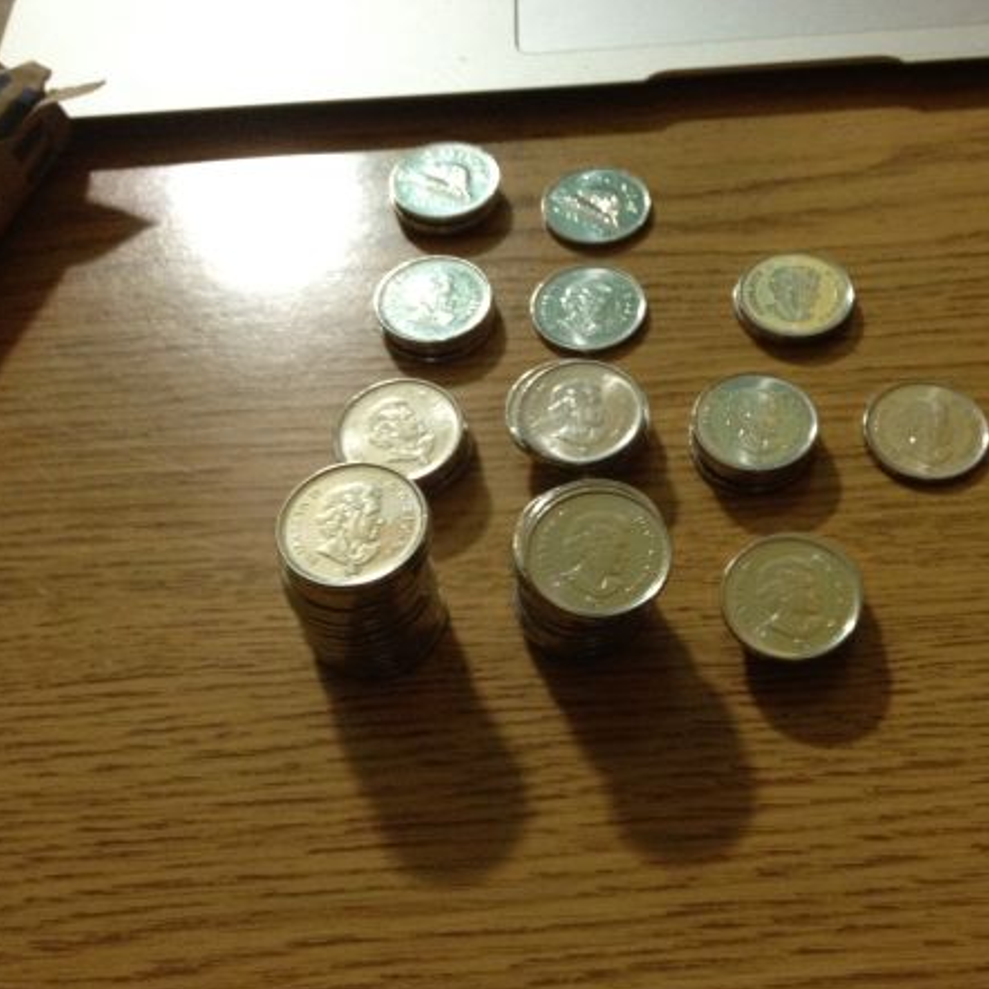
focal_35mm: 42
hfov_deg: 39.6
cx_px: 658
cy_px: 501
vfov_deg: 40.0
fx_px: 1358
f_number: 2.4
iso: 320
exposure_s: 1/20
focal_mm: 4.28
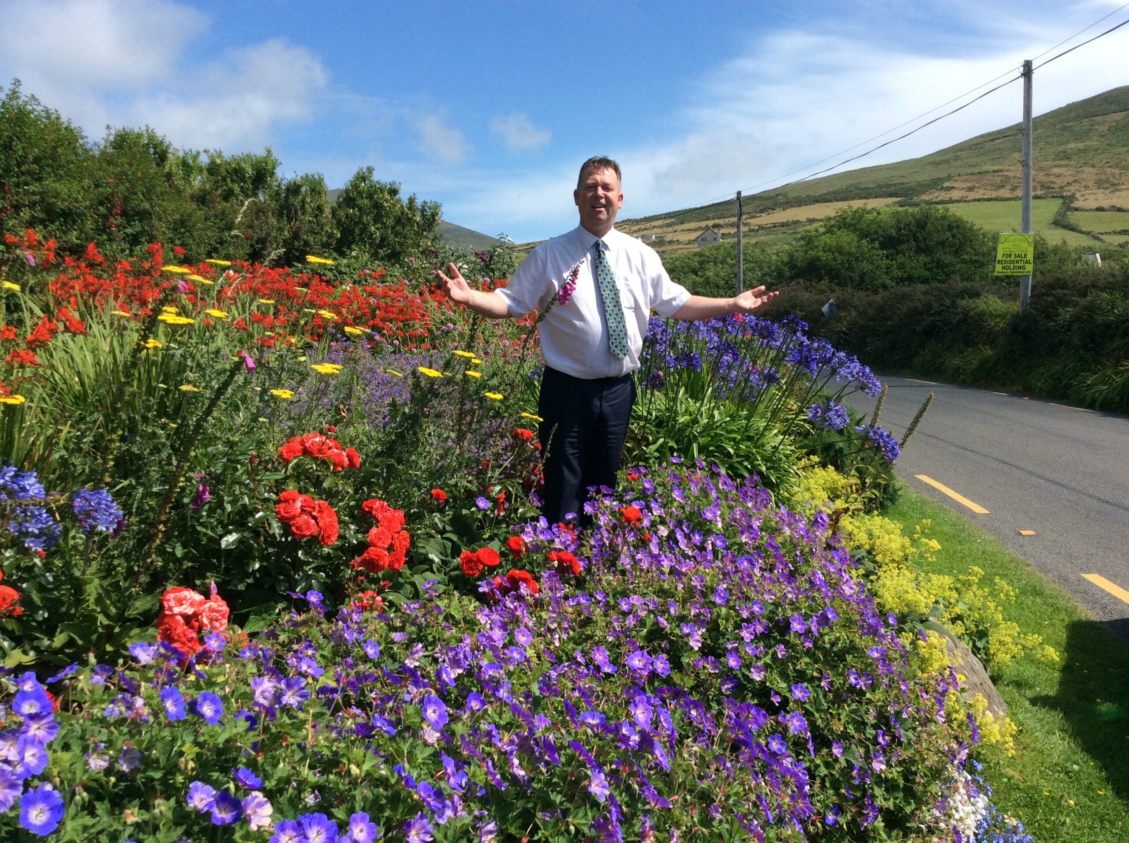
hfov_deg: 56.9
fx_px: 1042
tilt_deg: -5.9
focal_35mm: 32
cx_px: 564
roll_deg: +0.0
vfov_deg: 44.1
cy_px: 422
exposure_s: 1/1466
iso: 32
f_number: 2.4
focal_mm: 3.3
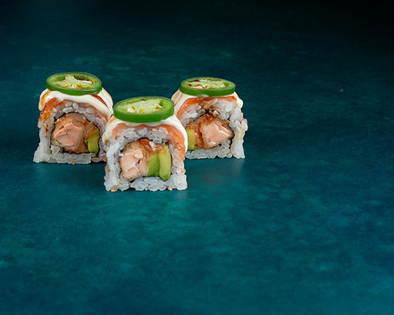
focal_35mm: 66
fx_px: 770
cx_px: 145
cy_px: 135
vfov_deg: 23.1
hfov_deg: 28.6
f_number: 10
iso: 250
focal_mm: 50
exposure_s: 1/250
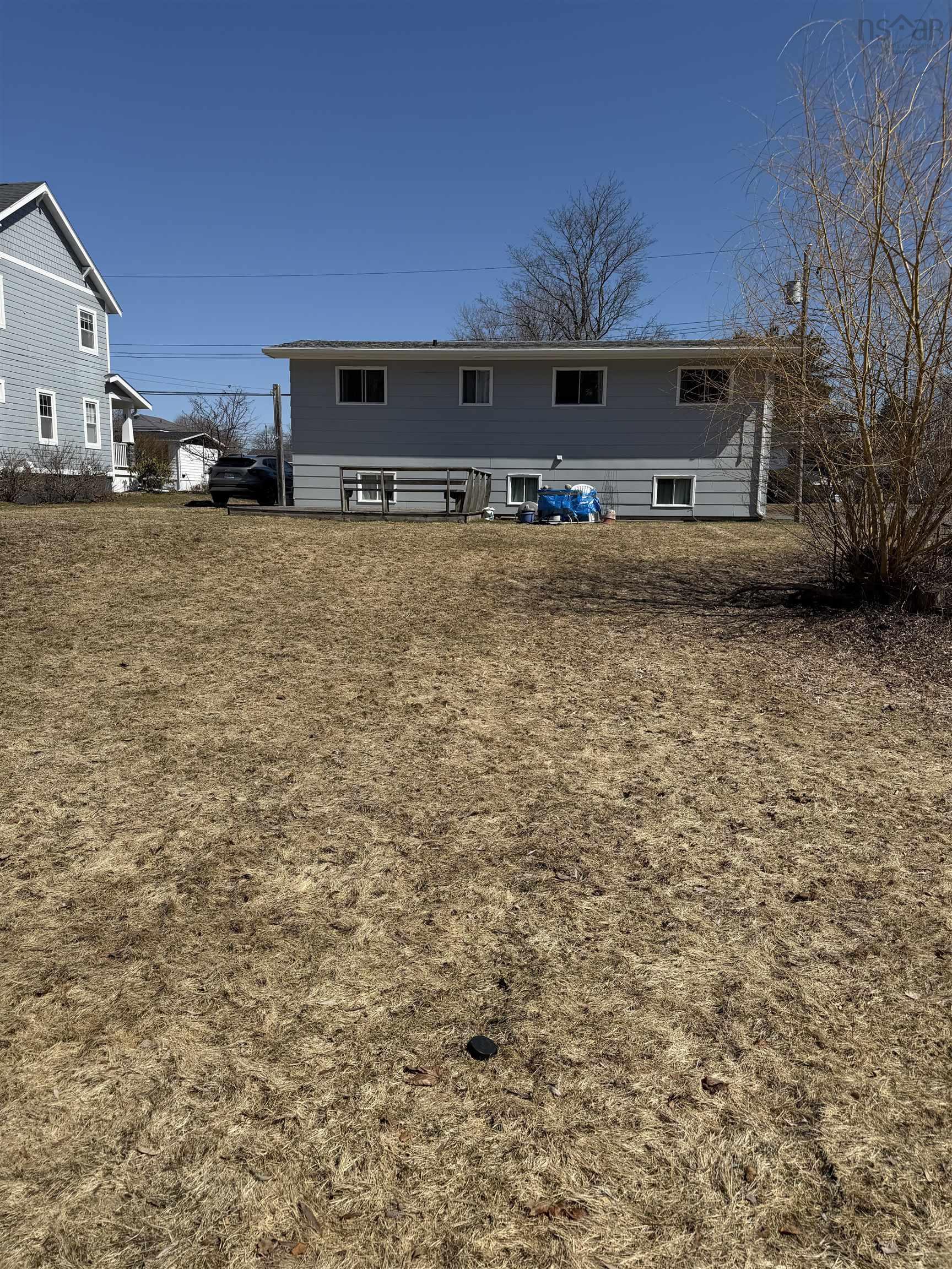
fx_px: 880
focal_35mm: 24
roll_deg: -0.1
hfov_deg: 56.8
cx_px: 476
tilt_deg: -9.7
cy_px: 634
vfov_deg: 71.6
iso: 80
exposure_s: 1/8130
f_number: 1.78
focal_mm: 6.76
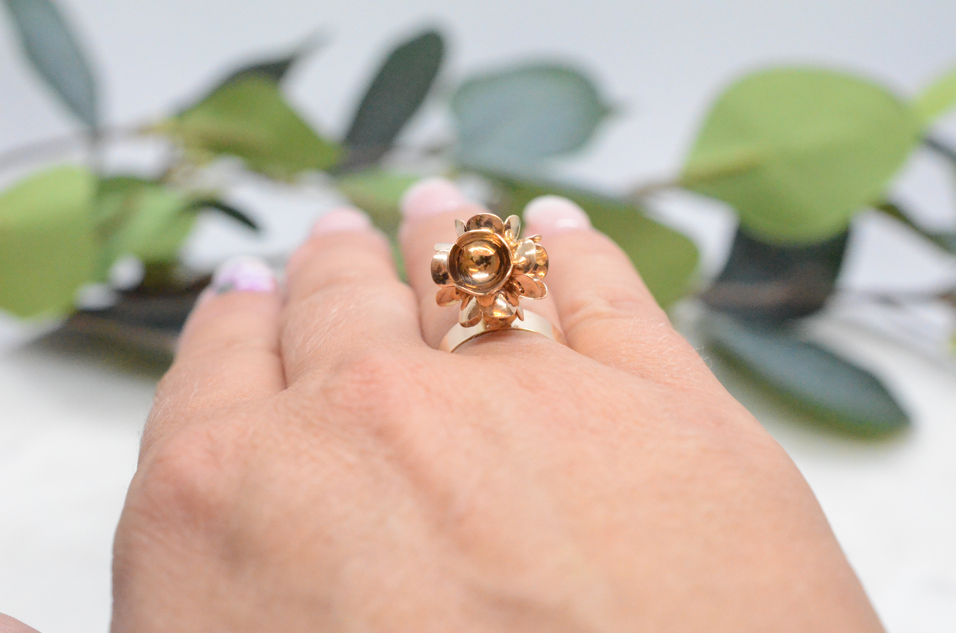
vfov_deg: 22.5
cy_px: 316
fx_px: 1590
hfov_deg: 33.5
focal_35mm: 60
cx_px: 478
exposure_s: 1/1000
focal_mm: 40
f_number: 8
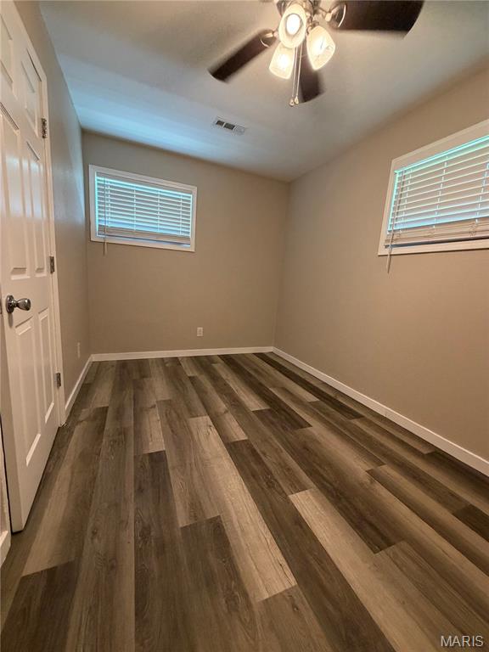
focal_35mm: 14
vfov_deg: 102.1
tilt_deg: -10.5
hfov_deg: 85.7
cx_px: 244
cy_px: 326
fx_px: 264
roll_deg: -4.8
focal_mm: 2.22
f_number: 2.2
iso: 320
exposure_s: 1/60
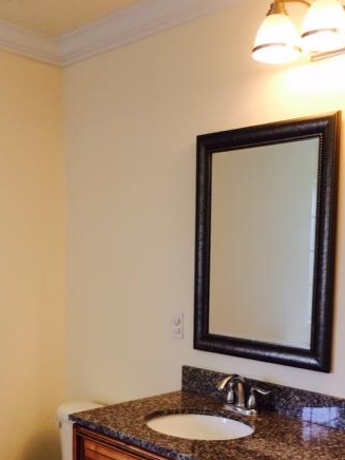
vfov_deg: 42.1
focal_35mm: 44
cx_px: 224
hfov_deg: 32.7
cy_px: 323
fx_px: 585
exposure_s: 1/40
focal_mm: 4.12
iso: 40
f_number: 2.2
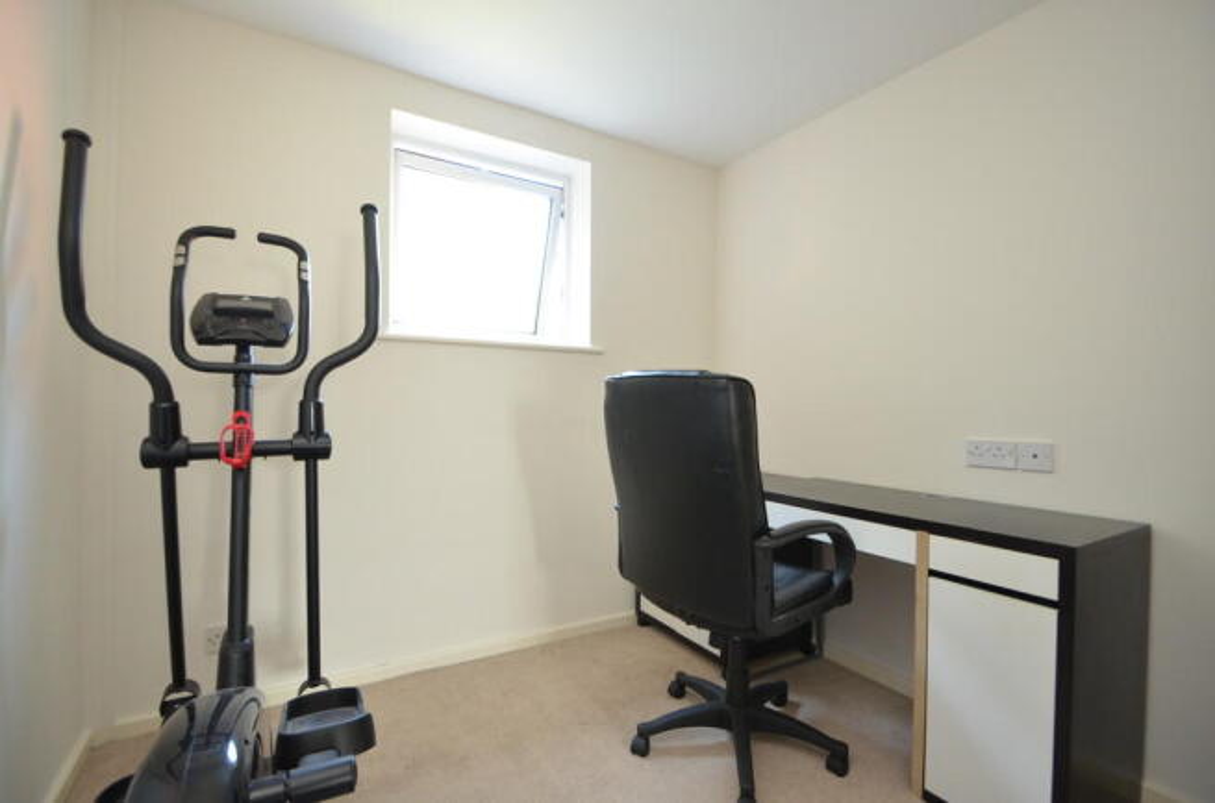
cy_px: 402
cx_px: 608
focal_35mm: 15
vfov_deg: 77.0
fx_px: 505
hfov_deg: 100.5
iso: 1100
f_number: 4
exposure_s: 1/60
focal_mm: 10
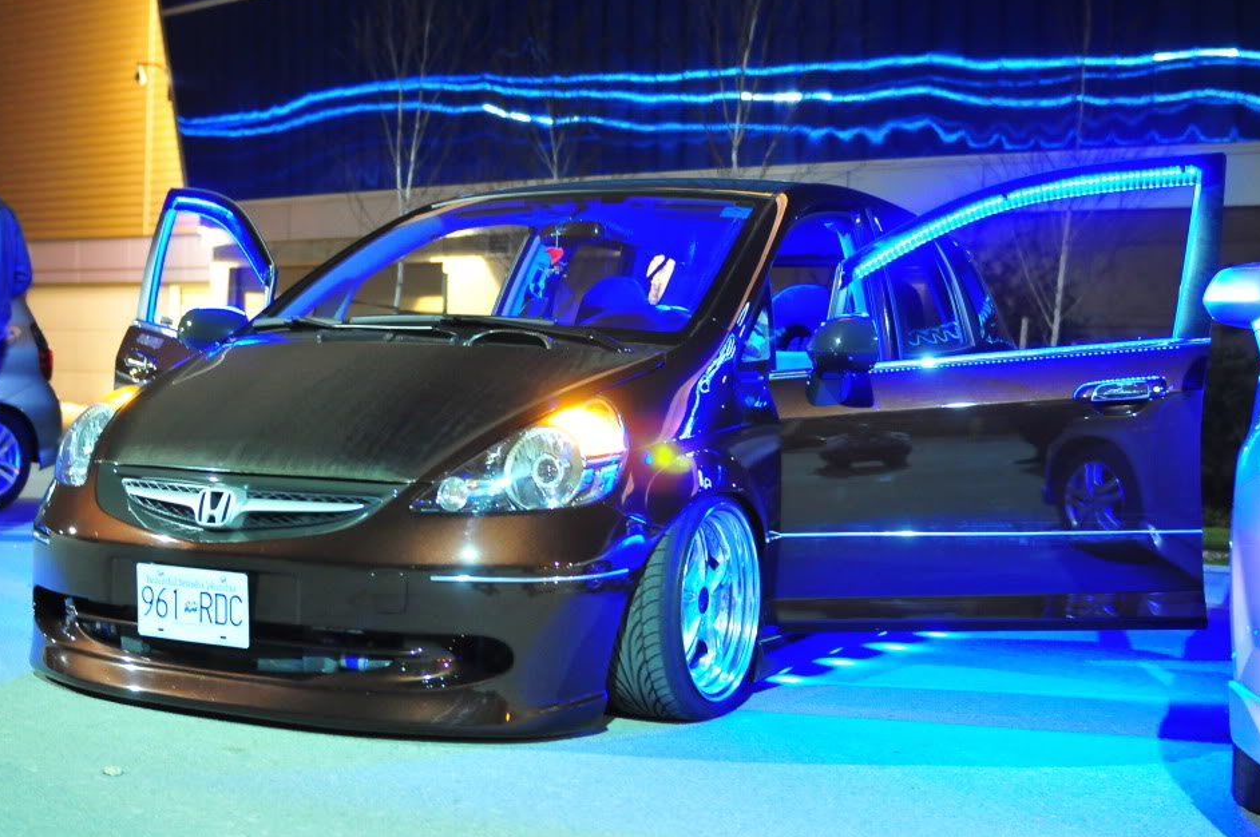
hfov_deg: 39.2
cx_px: 613
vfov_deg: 26.7
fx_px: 1767
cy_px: 439
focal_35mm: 51
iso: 1600
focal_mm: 31
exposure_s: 1/2.5
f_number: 2.8
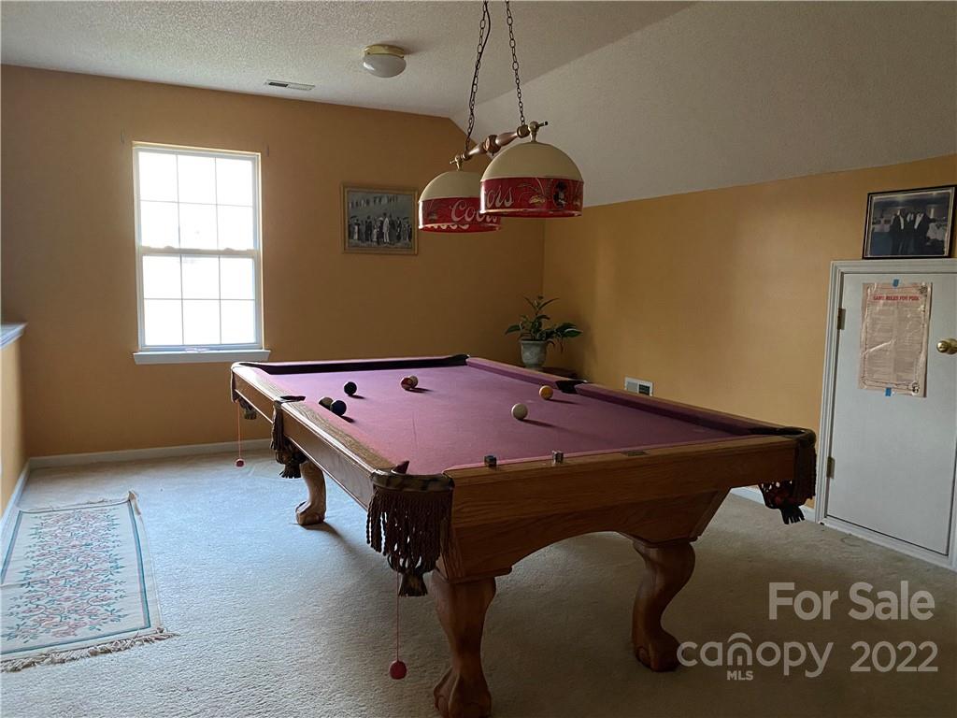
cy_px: 359
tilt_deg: -6.6
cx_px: 478
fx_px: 719
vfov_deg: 53.1
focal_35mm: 26
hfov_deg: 67.3
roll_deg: -0.7
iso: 640
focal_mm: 4.25
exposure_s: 1/30
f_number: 1.8
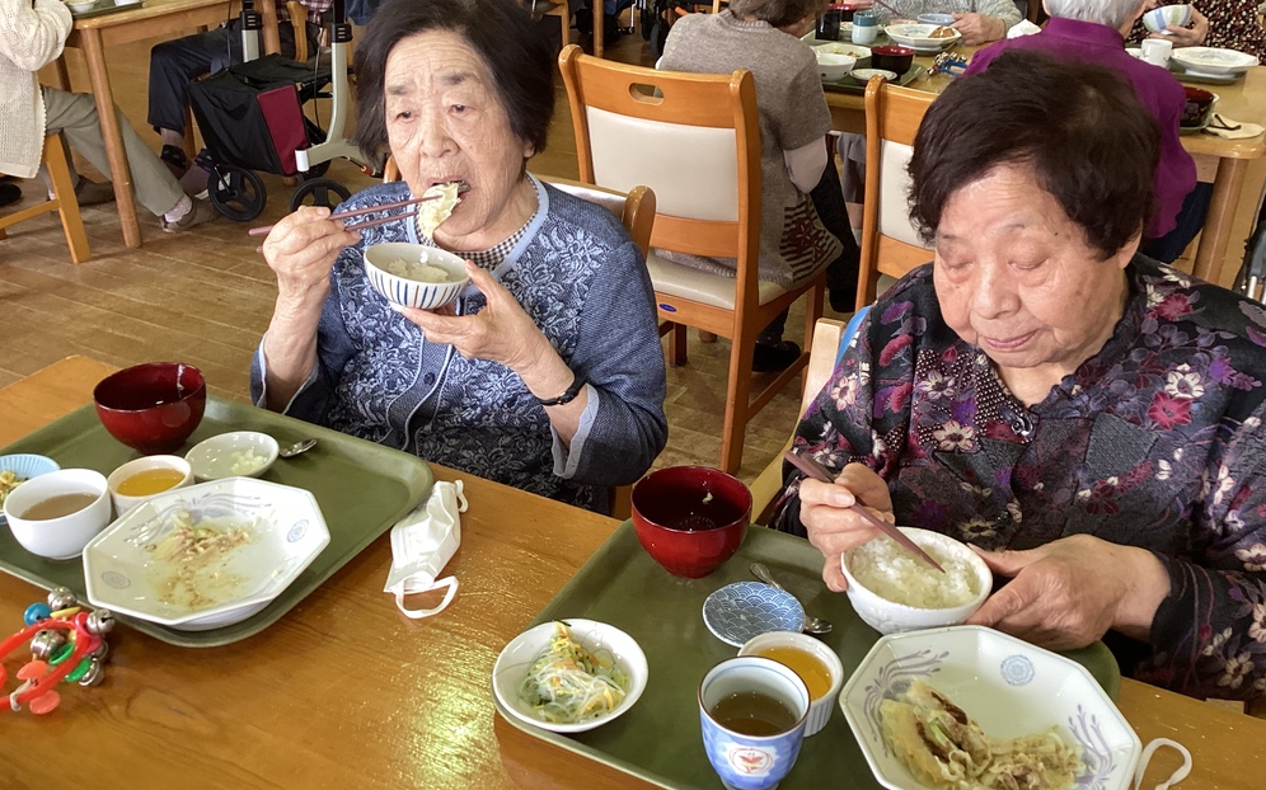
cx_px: 633
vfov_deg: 38.3
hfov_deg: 58.2
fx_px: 1138
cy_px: 361
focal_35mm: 33
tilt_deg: -28.1
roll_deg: -1.3
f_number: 2.4
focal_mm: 3.3
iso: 100
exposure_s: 1/50
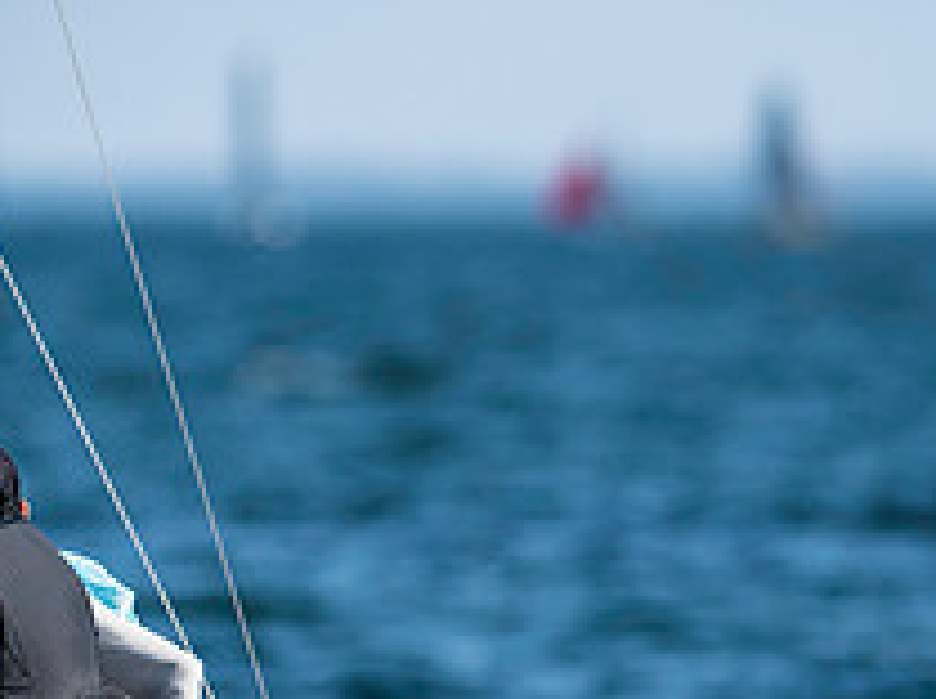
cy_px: 782
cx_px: -148
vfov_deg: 1.2
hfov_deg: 1.6
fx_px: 33822
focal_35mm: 1253
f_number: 5
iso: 200
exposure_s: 1/3200
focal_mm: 300
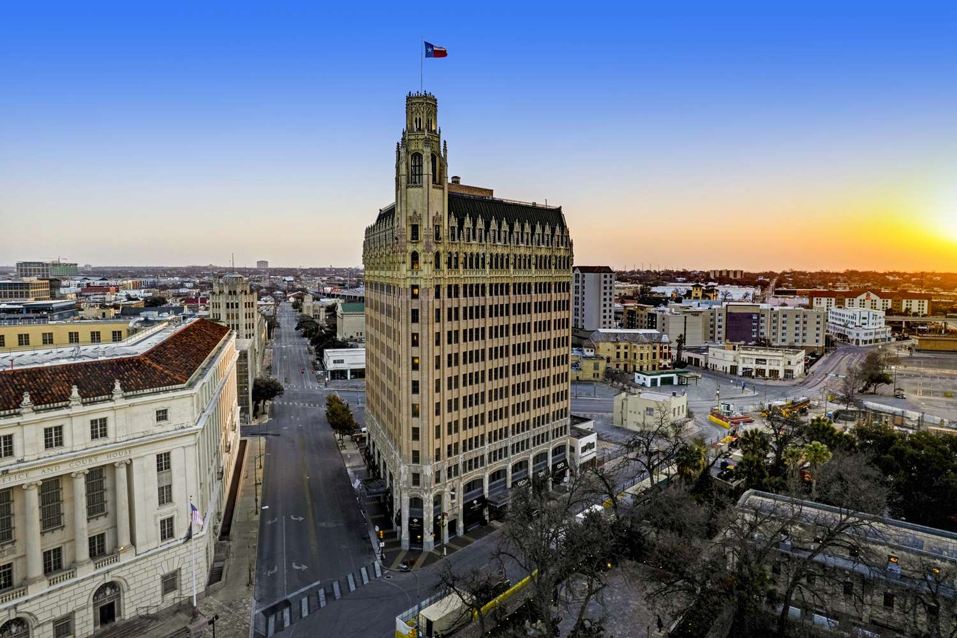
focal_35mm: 22
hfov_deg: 78.6
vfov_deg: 57.2
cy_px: 319
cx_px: 478
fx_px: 585
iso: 100
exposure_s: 1/800
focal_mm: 8.4
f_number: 2.8
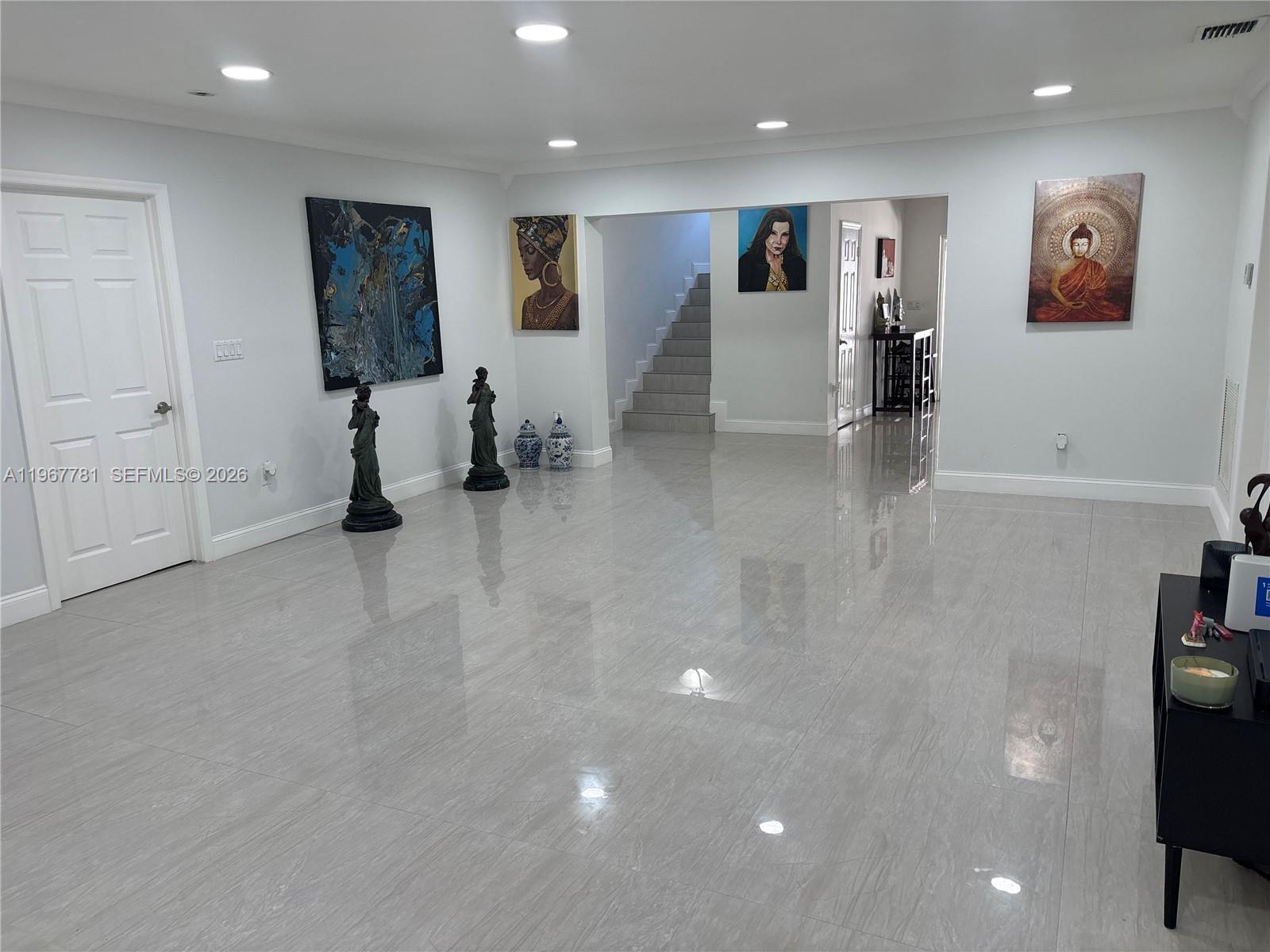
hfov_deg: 67.3
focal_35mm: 26
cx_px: 635
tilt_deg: -10.9
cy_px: 476
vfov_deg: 53.1
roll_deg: +1.3
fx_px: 954
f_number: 1.6
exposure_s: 1/120
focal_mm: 5.96
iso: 80
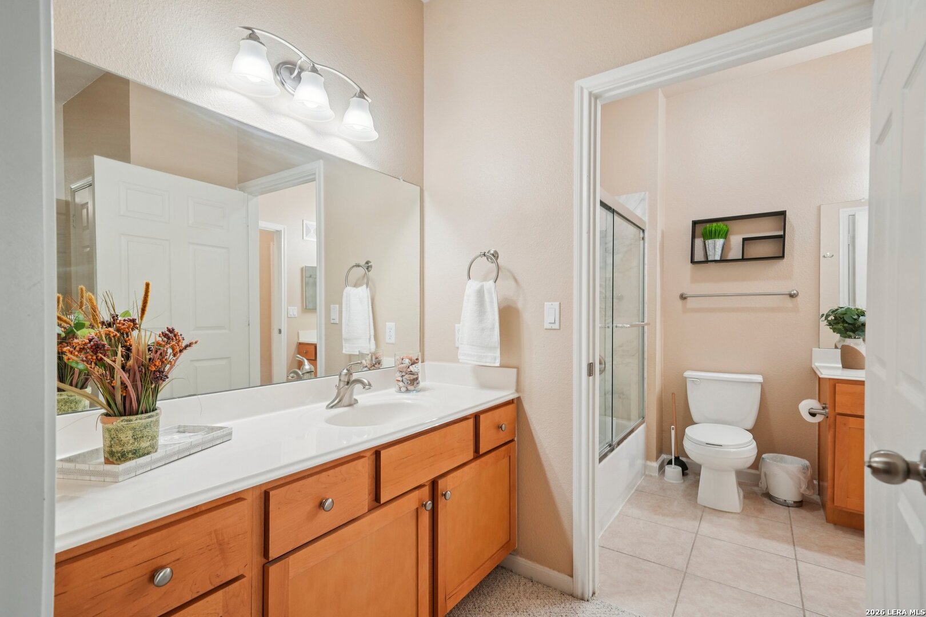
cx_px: 463
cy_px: 308
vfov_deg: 73.7
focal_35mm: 16
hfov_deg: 96.7
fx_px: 412
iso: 800
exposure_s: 1/30
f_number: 7.1
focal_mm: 16
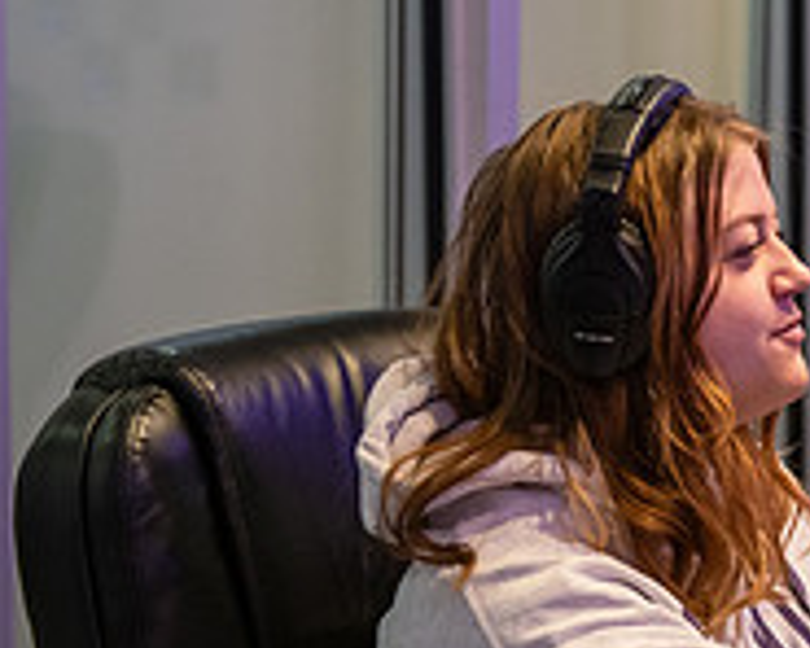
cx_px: 1073
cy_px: 423
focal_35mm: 141
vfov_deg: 10.9
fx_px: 3380
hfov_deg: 13.2
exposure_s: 1/100
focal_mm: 48
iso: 1000
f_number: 2.8
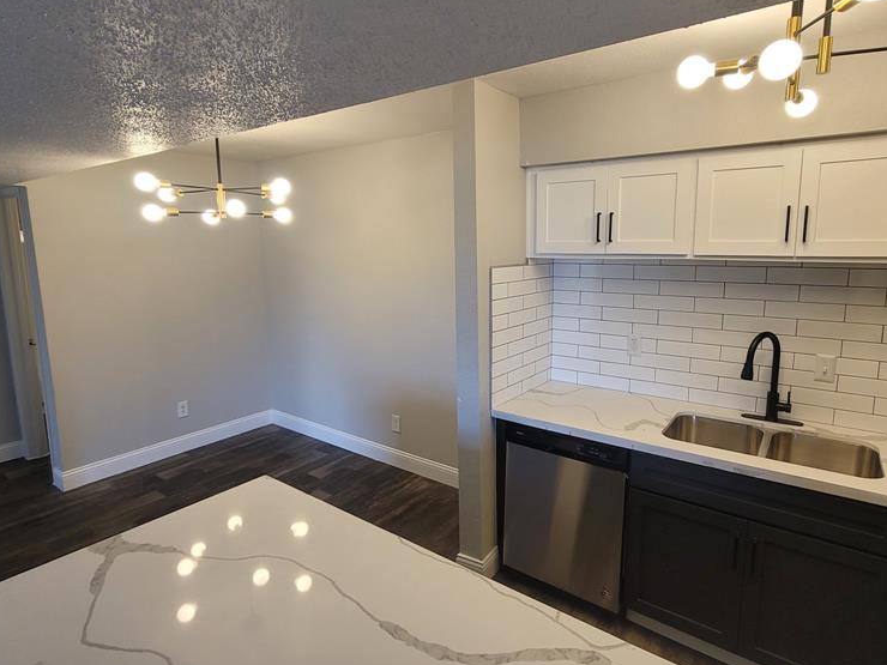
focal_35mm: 18
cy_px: 314
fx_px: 461
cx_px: 469
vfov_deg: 71.5
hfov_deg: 87.7
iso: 125
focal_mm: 2.2
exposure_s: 1/60
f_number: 2.2
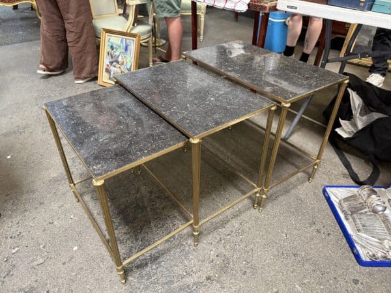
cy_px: 146
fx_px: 271
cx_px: 196
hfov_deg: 71.6
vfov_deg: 56.8
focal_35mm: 24
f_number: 1.78
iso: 250
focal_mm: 6.76
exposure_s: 1/50
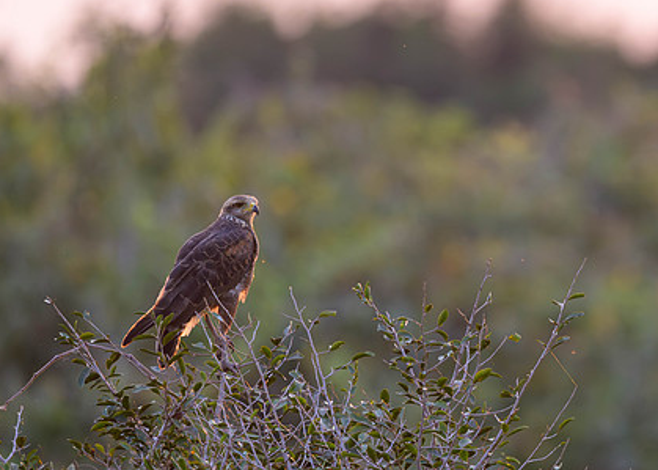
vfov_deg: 1.2
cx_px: 527
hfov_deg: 1.7
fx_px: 22306
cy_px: 256
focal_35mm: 1194
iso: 450
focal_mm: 560
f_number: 4
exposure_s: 1/640
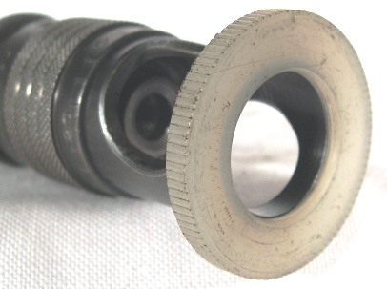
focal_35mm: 38
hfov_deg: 49.1
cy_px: 144
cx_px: 194
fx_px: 424
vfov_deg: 37.6
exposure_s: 1/284
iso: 100
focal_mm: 8
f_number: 2.8
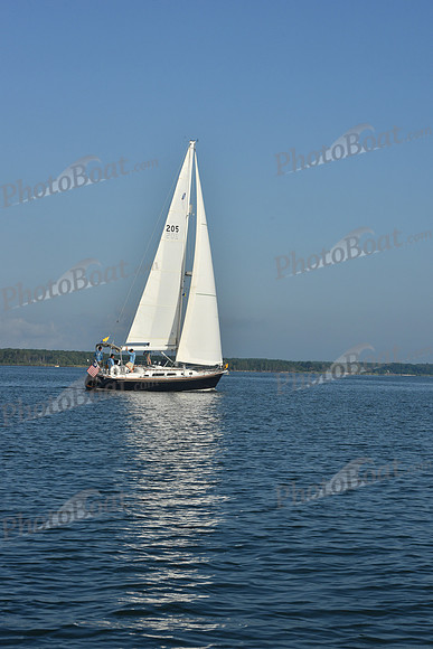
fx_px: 1262
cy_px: 324
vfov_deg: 28.8
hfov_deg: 19.5
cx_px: 216
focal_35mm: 70
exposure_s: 1/800
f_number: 13
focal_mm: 70
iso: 320
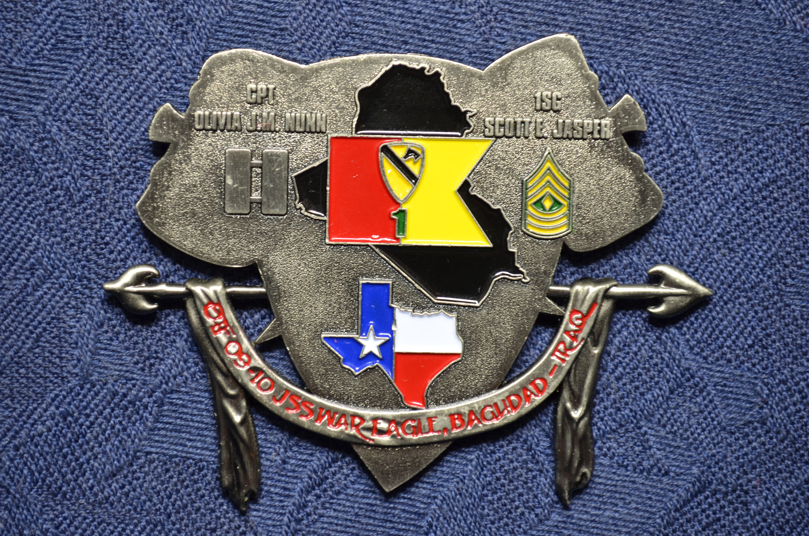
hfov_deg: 24.7
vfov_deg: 16.5
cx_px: 404
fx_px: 1850
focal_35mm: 82
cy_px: 268
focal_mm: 55
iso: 160
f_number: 8
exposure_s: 1/3
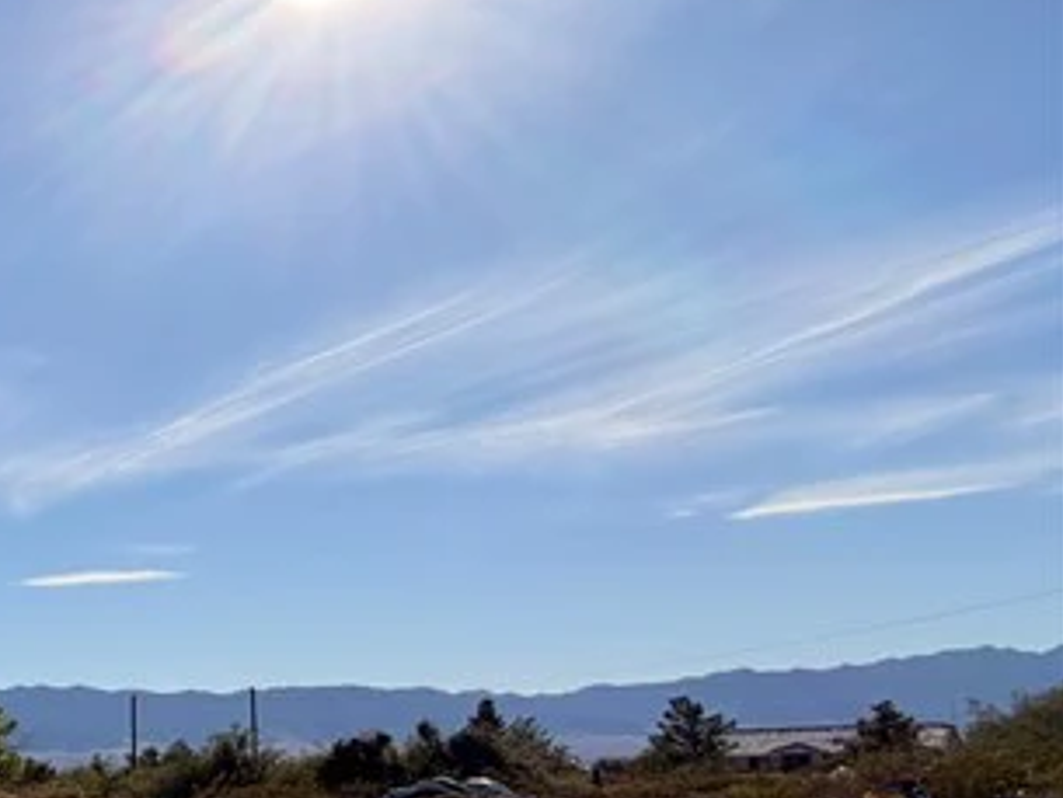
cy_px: 728
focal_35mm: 47
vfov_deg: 29.5
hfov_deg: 24.5
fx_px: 1444
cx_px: -718
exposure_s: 1/1464
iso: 25
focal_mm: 2.22
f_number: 2.2
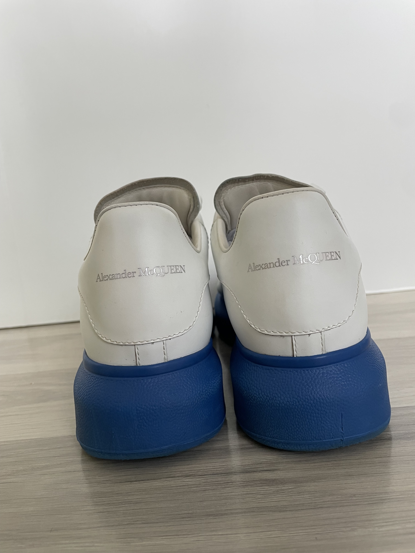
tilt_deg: -10.2
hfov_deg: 53.1
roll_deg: +6.9
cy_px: 276
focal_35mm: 26
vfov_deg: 67.3
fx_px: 416
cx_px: 208
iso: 125
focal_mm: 4.2
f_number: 1.6
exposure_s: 1/89
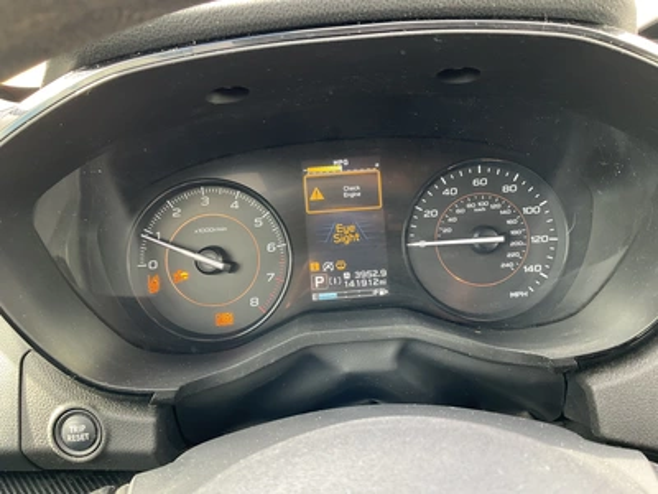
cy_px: 247
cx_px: 329
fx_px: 551
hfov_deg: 61.7
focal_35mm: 29
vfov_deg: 48.2
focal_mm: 3
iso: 64
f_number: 1.8
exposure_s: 1/66
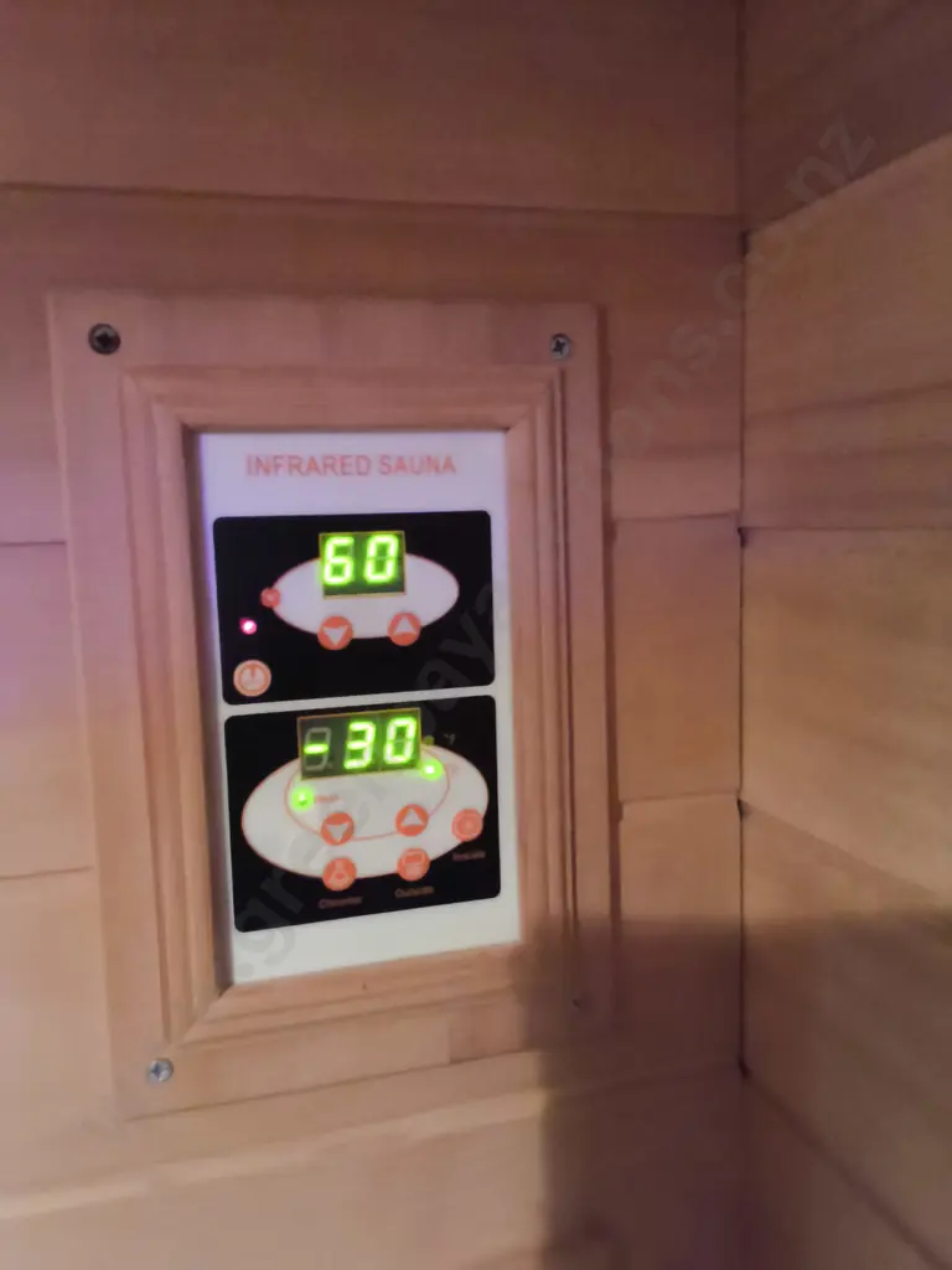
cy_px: 635
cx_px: 476
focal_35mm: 27
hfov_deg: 51.4
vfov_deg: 65.3
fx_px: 990
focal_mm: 2.87
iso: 1250
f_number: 2
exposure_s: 1/12.5
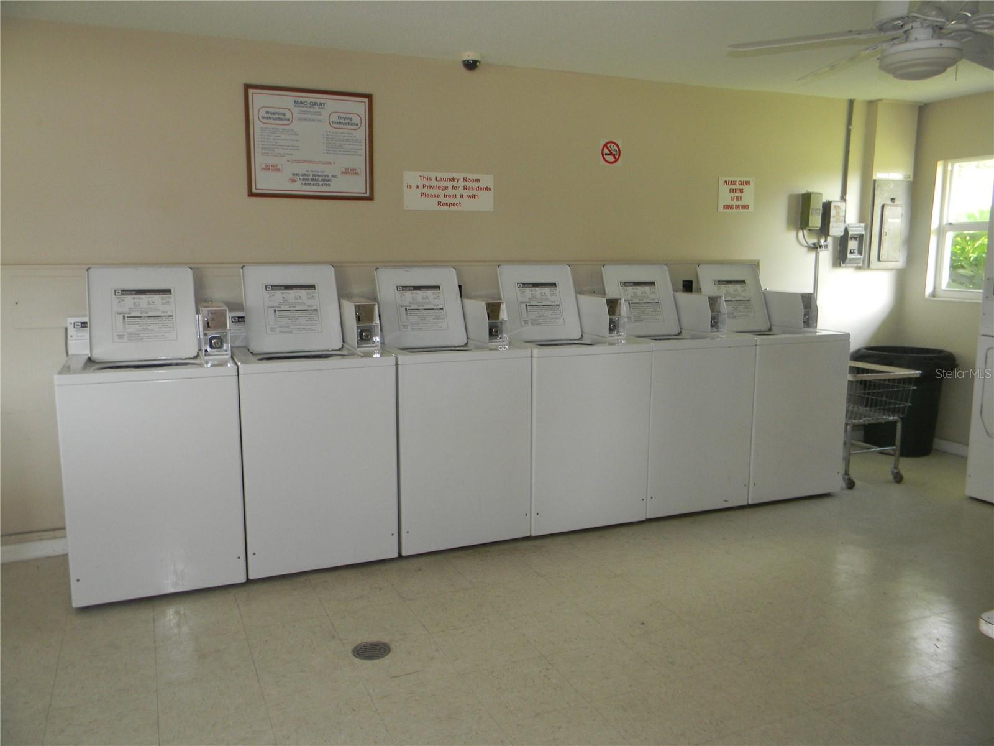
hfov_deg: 63.4
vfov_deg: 49.7
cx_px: 497
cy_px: 373
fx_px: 804
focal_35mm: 28
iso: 143
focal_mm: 5
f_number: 3.5
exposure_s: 1/30
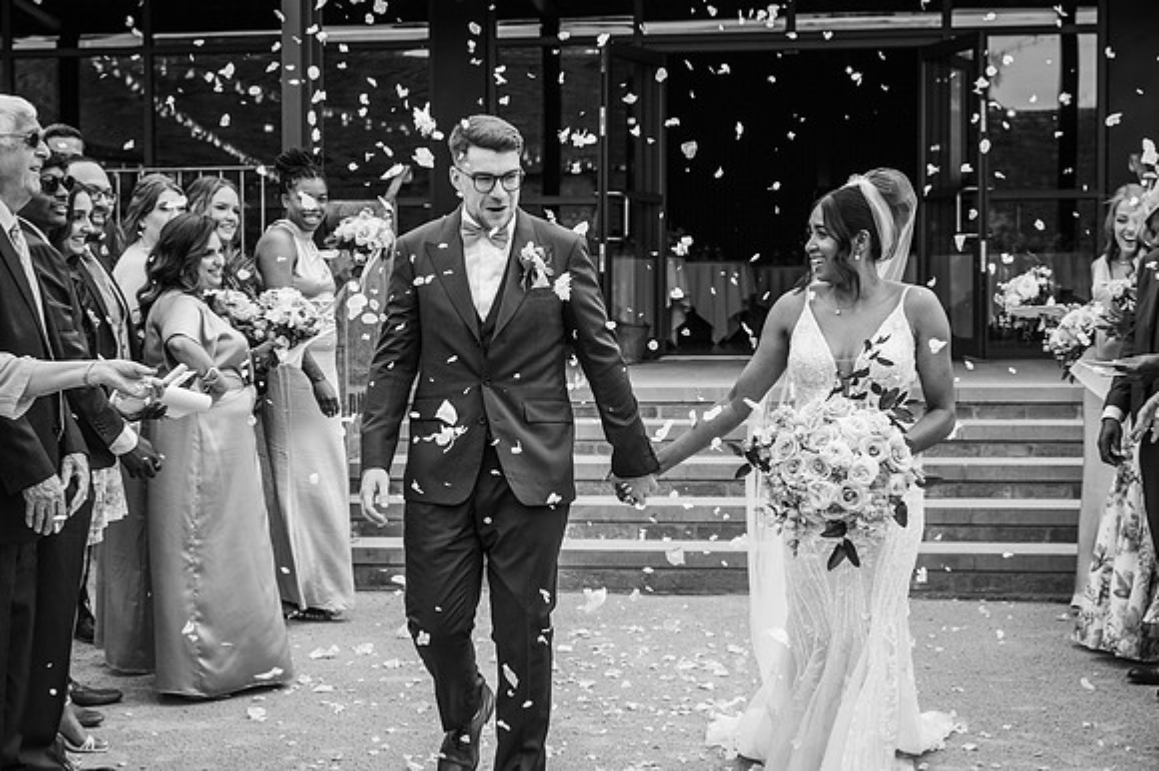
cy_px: 386
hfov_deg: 32.4
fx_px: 1995
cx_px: 580
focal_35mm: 62
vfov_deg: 21.9
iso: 360
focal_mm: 62
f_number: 5
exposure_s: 1/1000
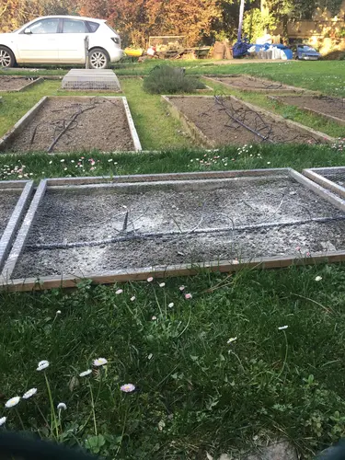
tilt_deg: -26.1
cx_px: 172
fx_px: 385
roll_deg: -2.0
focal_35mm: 29
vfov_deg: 61.7
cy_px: 230
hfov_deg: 48.2
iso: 40
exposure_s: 1/100
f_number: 2.2
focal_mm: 4.15
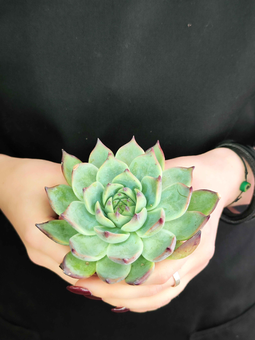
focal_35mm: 23
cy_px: 170
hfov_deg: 58.9
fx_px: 226
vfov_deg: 73.9
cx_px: 128
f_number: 1.69
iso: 982
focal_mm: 7.01
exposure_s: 1/95.7
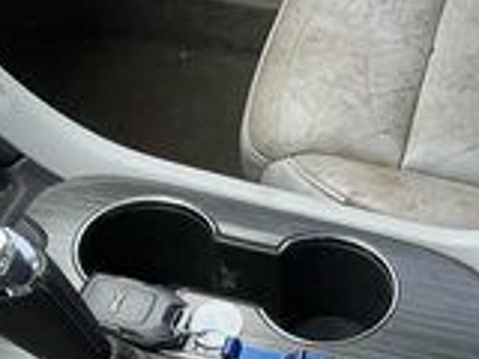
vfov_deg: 20.0
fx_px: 969
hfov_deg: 27.6
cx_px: 323
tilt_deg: -60.2
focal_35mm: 70
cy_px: 398
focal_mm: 3
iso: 64
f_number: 1.8
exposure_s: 1/122
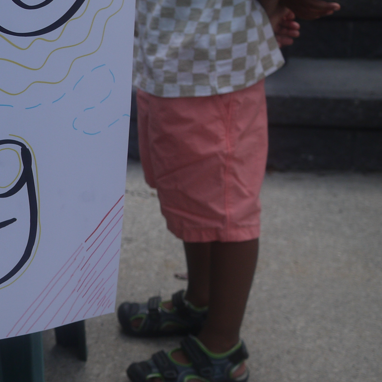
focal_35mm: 99
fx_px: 1236
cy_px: 160
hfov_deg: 16.4
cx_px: -150
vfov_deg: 17.6
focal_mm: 20
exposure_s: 1/2000
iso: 100
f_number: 2.8
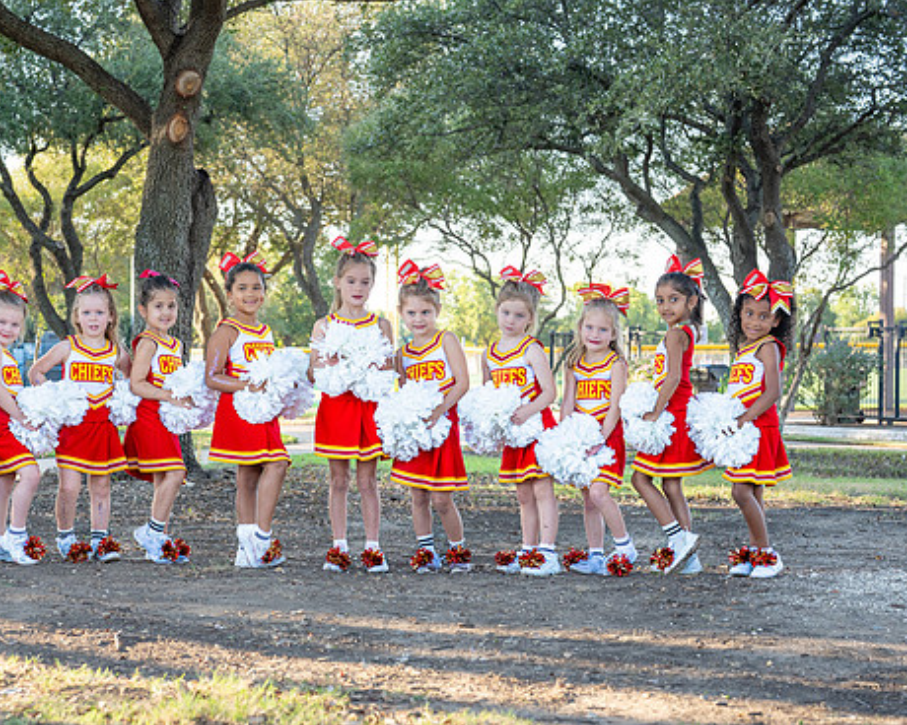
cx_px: 312
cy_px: 403
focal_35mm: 70
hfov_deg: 27.0
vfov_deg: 21.8
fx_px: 1879
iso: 320
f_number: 4
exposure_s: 1/320
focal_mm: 50
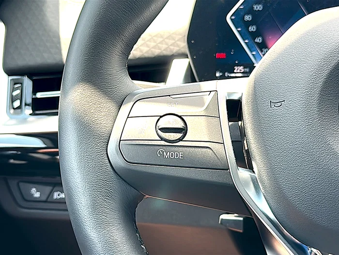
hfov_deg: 40.4
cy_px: 128
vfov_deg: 30.9
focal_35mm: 47
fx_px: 460
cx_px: 170
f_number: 1.78
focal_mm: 6.86
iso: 64
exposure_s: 1/225
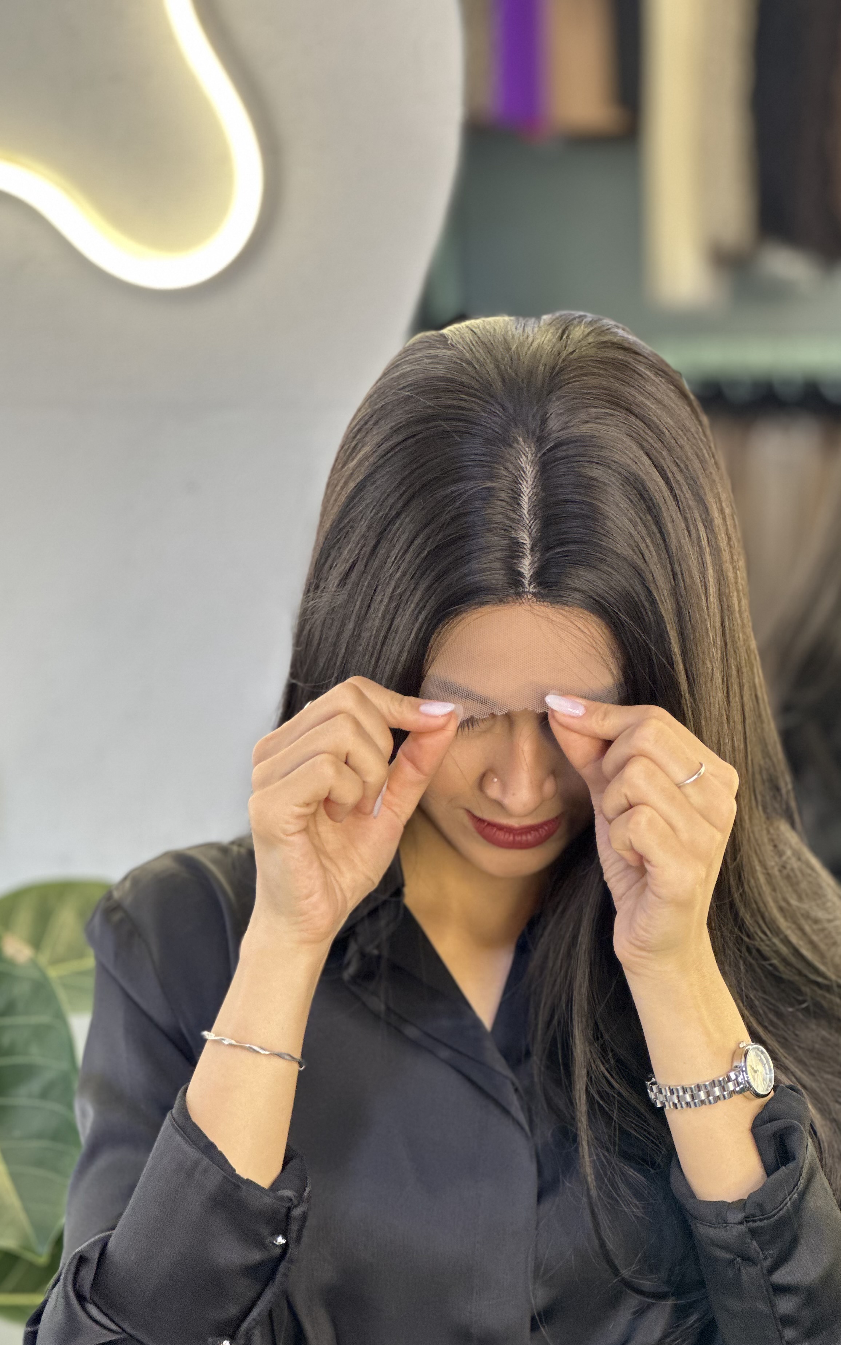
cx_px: 480
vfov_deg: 23.3
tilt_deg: -7.1
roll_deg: +0.3
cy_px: 715
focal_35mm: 89
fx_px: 3264
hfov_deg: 14.7
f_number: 2.8
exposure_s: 1/33
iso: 160
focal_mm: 9
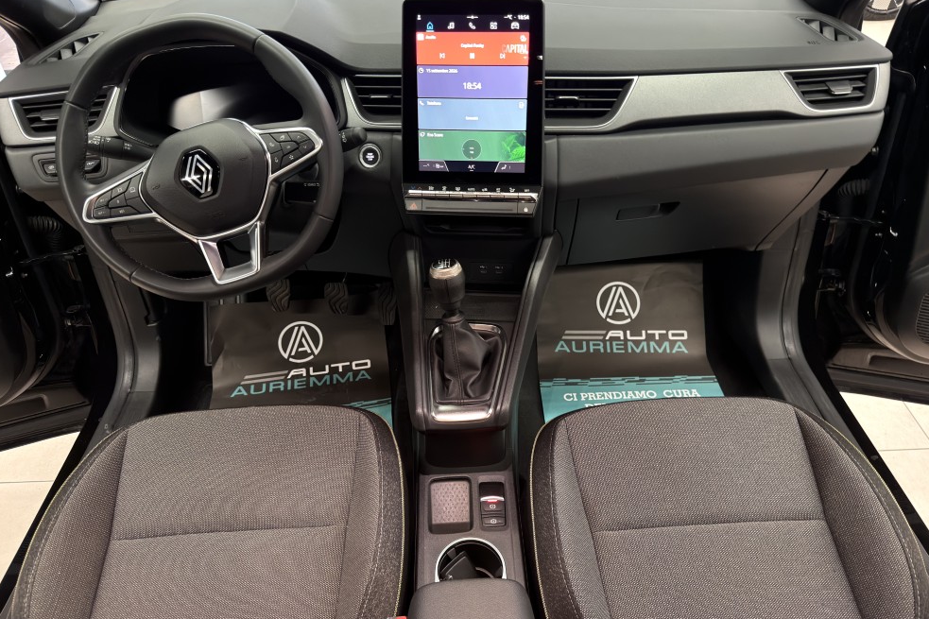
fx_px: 671
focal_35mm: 26
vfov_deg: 49.5
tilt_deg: -38.5
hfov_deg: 69.4
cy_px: 310
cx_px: 476
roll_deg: +3.0
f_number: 1.78
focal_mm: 6.76
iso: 800
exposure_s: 1/25
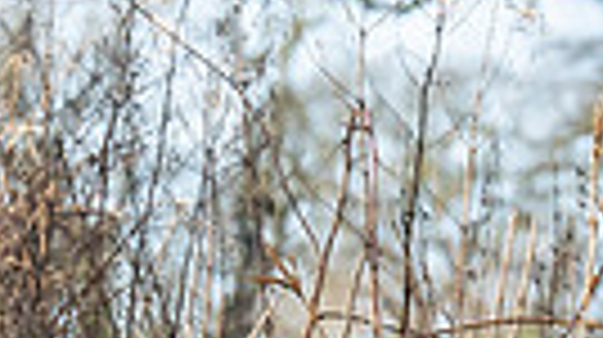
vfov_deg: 1.1
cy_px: 141
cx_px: -945
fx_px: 17695
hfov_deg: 1.9
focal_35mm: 1108
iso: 1000
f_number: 7.1
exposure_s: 1/1000
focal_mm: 151
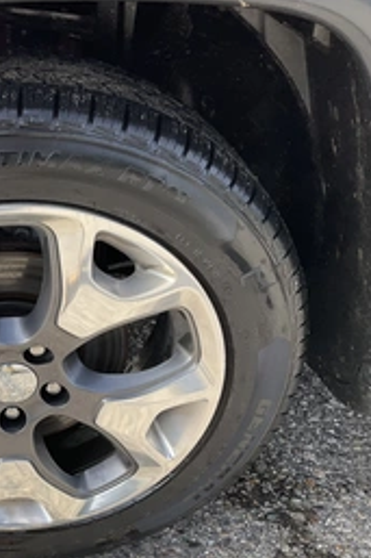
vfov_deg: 41.8
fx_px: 727
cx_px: -20
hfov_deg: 26.7
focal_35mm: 47
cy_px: 324
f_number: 1.8
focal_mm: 3
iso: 25
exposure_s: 1/331
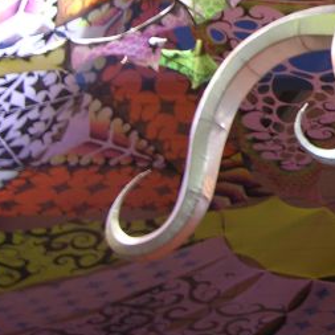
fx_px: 1774
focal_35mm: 162
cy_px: 42
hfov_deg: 10.4
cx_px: 512
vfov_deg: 10.7
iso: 60
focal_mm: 14.7
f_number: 3.1
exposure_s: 1/3.5
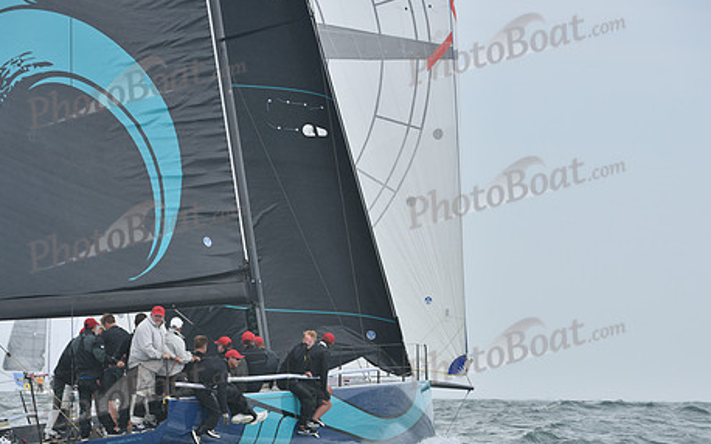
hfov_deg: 8.1
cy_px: 291
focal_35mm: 258
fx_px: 4998
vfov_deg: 5.1
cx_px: 328
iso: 320
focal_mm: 200
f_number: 6.3
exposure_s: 1/1000
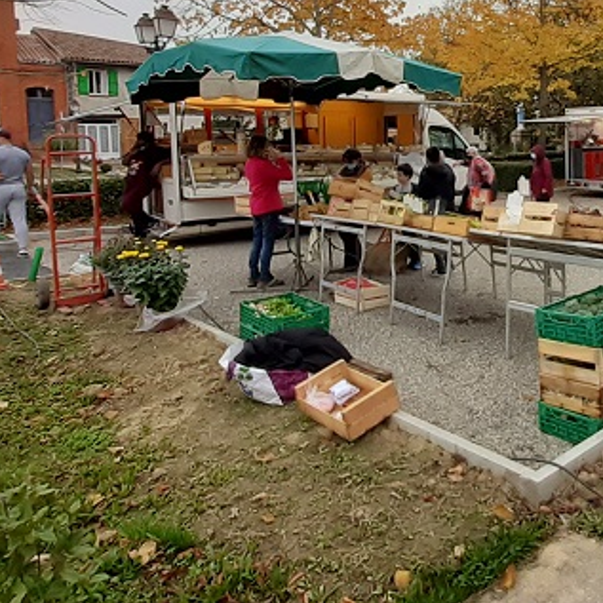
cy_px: 175
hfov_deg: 48.5
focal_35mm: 29
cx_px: 565
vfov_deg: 53.9
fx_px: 572
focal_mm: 1.13
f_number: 2.2
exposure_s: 1/177
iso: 40
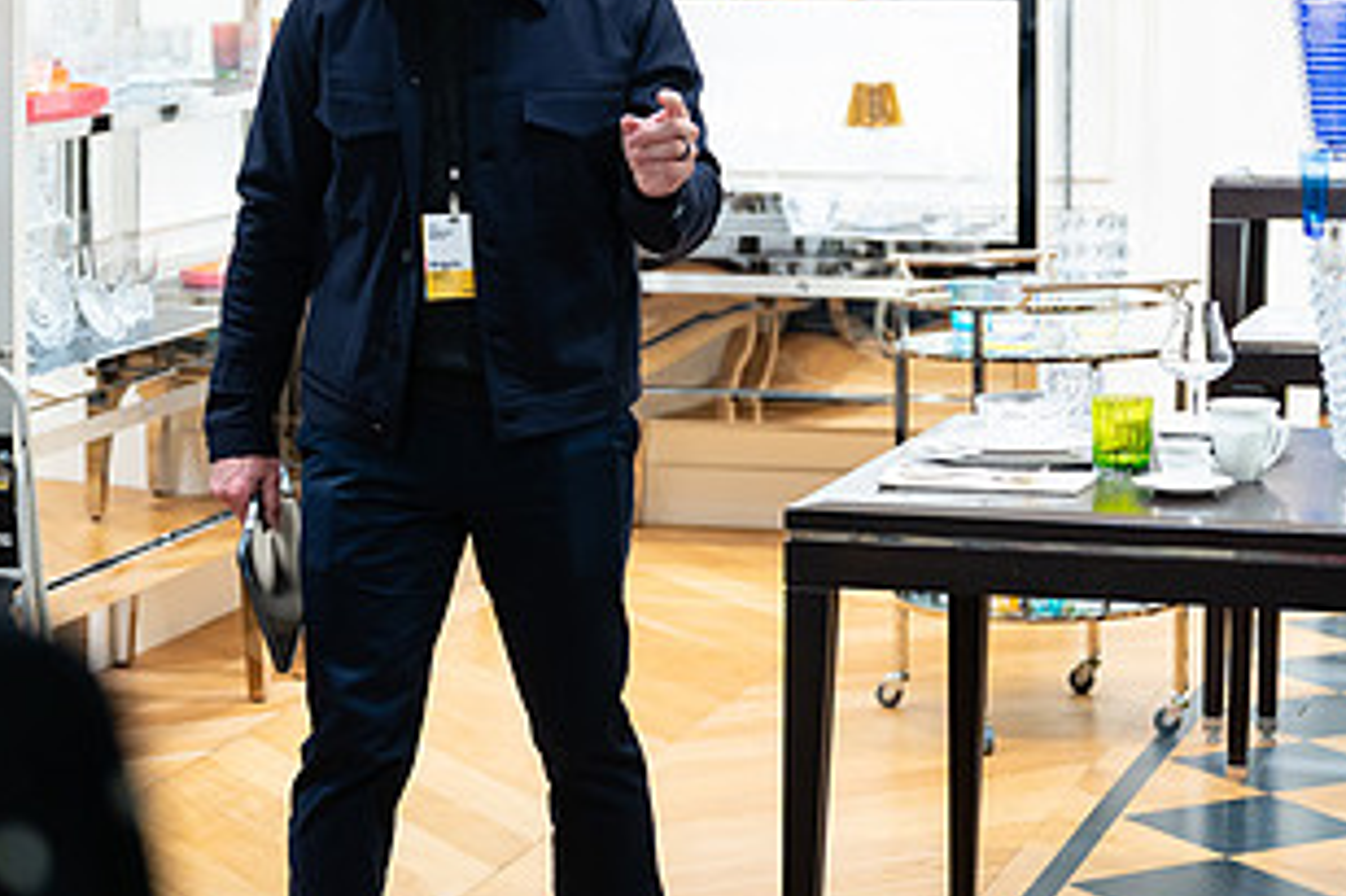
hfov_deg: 19.8
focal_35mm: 103
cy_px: 69
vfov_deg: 13.2
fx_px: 3849
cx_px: 858
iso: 500
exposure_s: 1/160
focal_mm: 53
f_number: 3.2
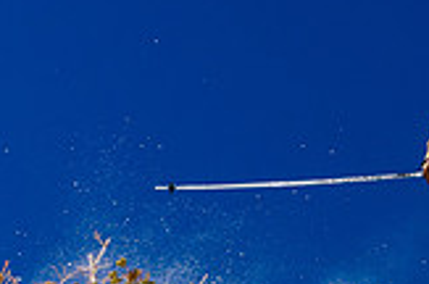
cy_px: 204
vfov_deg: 8.7
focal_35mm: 157
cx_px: 441
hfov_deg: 12.9
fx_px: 1867
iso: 400
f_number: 11
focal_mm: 20
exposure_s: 1/640
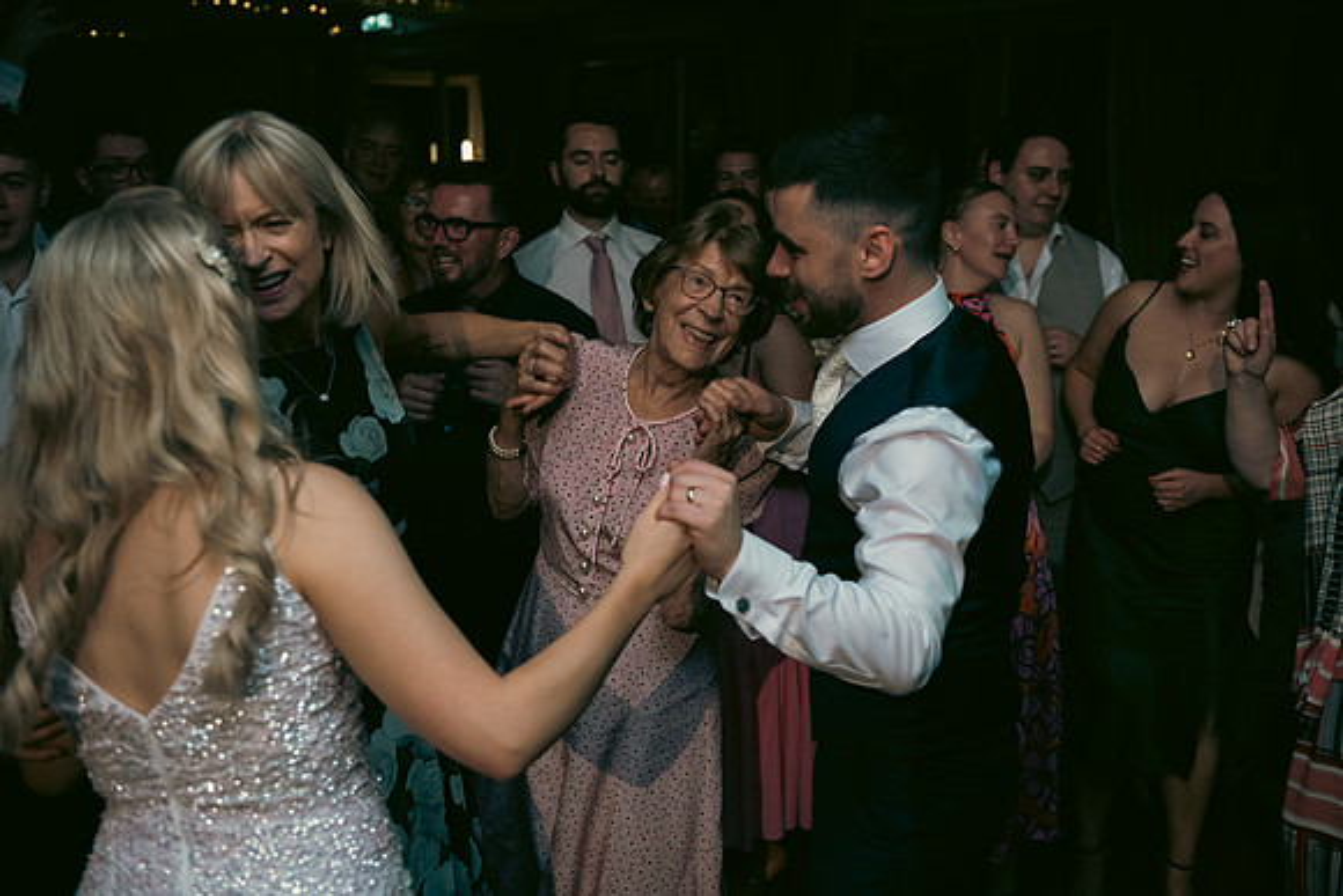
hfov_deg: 50.7
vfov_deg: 35.1
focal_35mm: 38
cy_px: 448
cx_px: 672
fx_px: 1418
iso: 800
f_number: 3.5
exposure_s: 1/160
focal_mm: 38
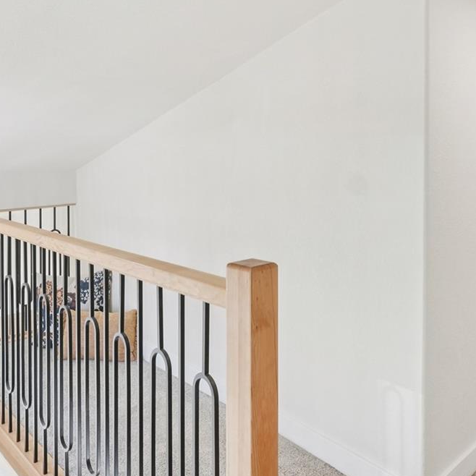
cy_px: 159
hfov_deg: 52.4
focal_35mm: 31
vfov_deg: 51.6
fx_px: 482
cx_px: 272
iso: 800
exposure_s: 1/40
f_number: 8
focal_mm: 10
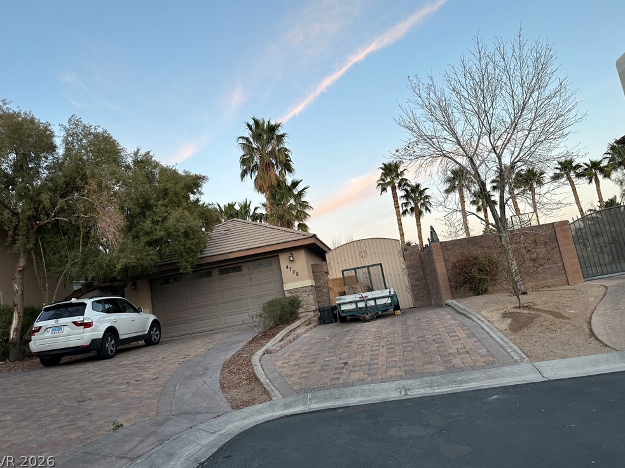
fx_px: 451
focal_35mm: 25
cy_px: 228
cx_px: 311
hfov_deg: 69.4
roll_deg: +10.8
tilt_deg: +8.5
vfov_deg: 54.9
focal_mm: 6.86
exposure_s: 1/191
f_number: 1.78
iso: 64
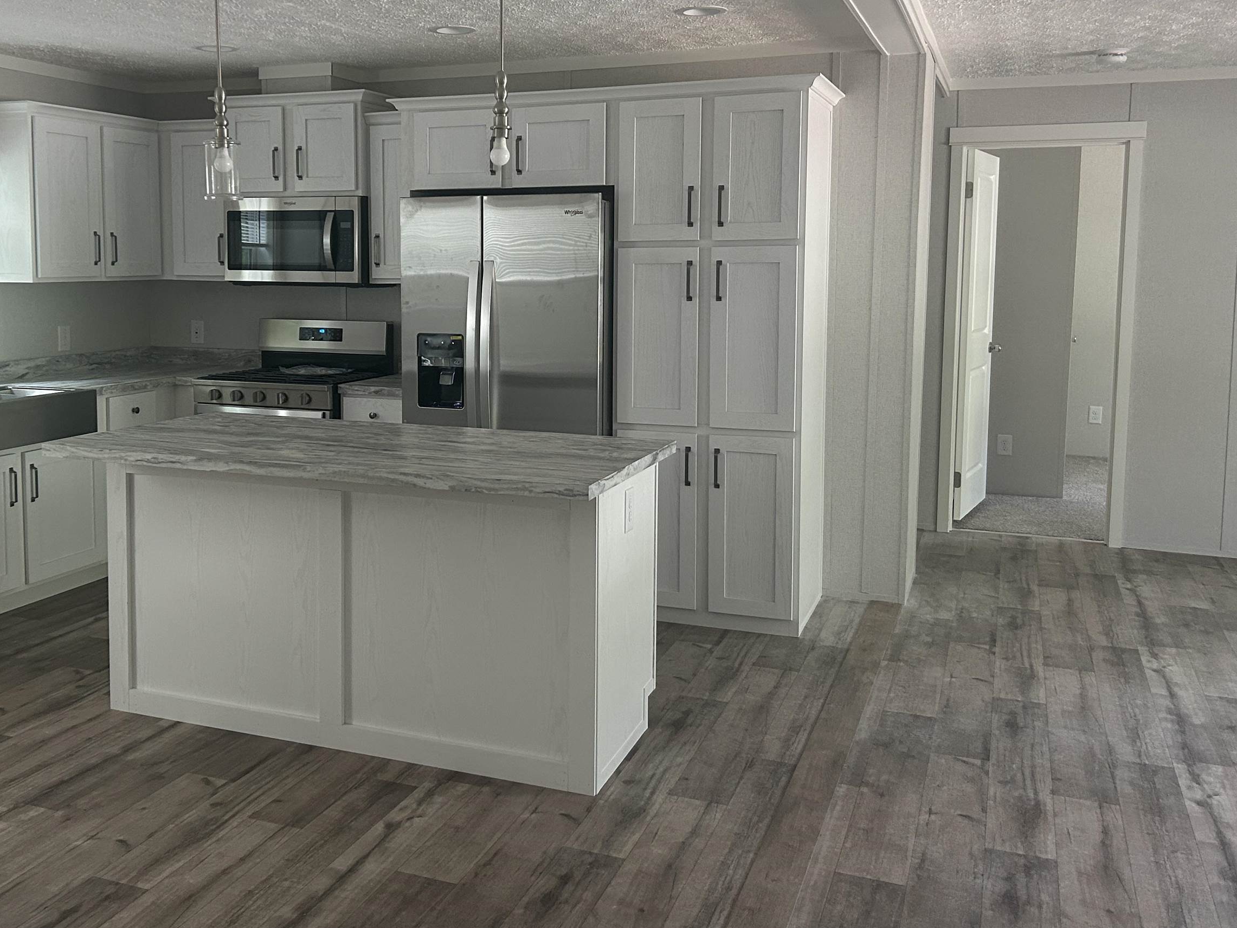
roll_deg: +0.3
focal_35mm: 35
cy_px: 364
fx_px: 1251
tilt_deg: -5.8
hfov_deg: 52.1
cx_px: 467
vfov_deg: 40.5
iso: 200
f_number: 1.5
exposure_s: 1/60
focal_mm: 5.7
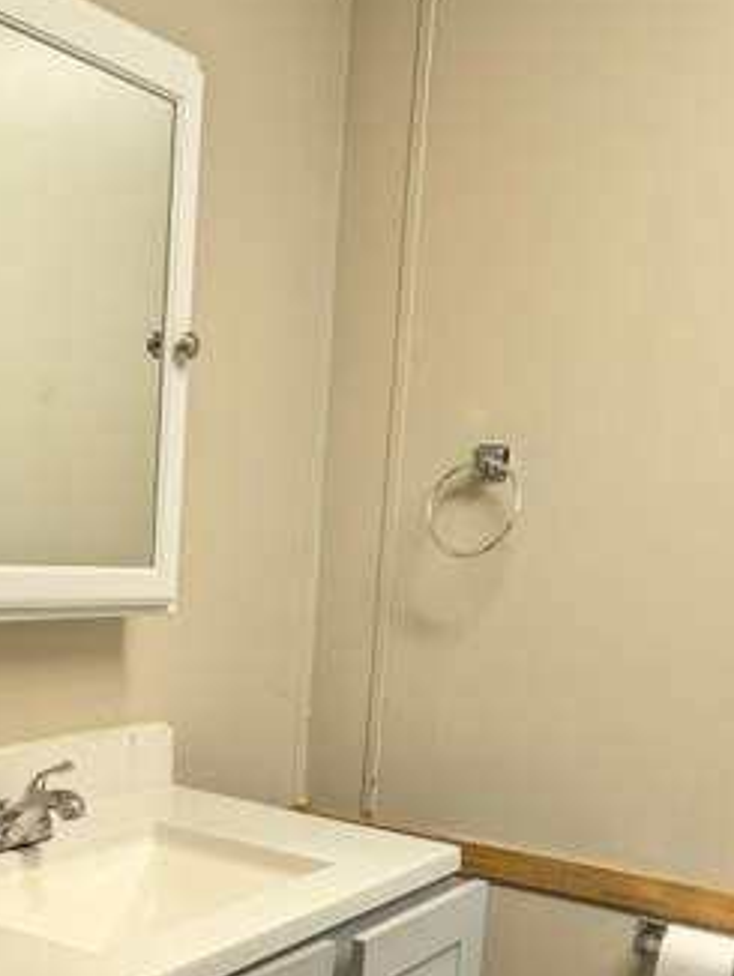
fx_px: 1327
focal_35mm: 47
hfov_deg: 30.9
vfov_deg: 38.8
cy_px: 790
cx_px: 360
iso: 223
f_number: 1.68
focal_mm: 6.9
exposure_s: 1/120
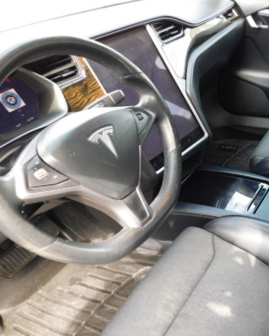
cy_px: 171
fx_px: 358
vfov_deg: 50.3
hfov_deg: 37.6
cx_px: 256
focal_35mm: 36
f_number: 3
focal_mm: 4
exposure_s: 1/40
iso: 125
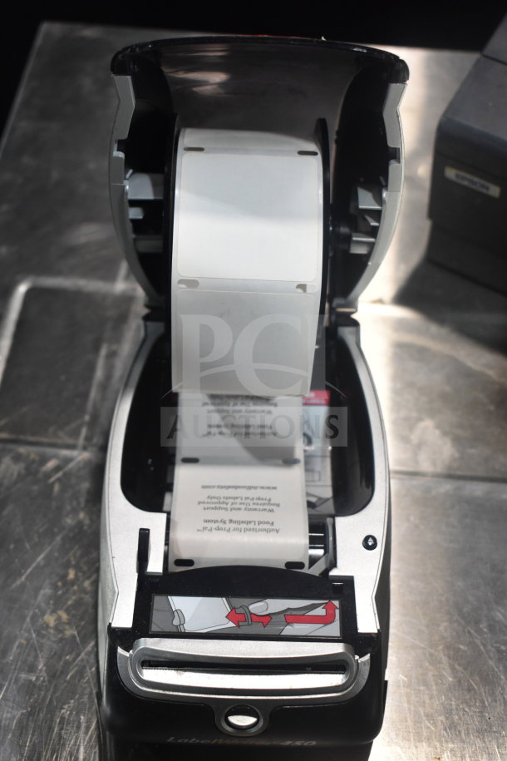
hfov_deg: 28.1
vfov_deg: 41.1
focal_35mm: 48
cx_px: 254
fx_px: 1014
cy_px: 380
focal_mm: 32
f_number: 4.5
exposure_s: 1/160
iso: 1100
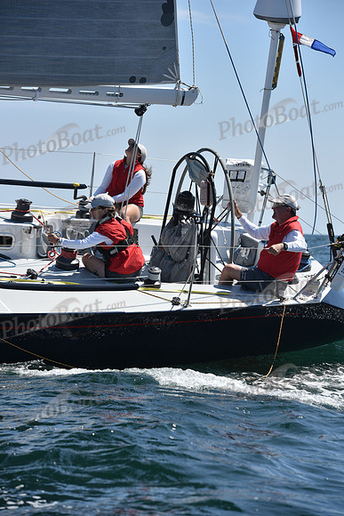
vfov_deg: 12.8
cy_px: 258
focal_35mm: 160
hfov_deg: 8.6
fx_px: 2292
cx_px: 172
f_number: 6.3
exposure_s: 1/1600
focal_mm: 160
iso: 250
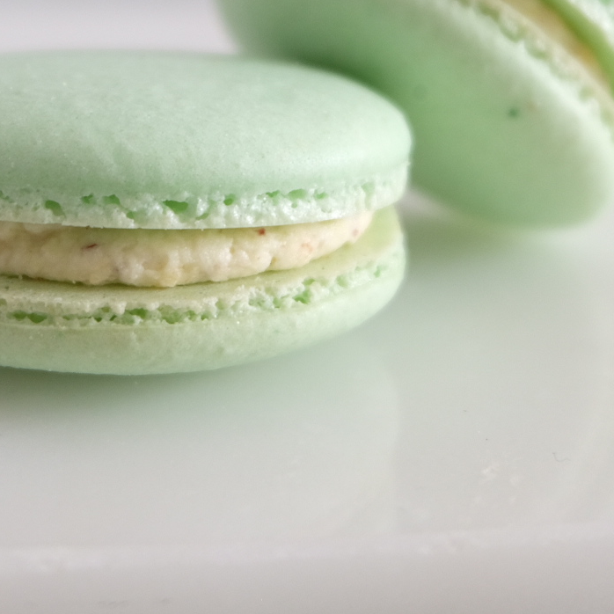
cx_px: 206
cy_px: 94
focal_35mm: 106
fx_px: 2127
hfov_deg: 16.4
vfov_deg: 16.3
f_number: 5
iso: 800
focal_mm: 32.5
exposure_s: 1/17
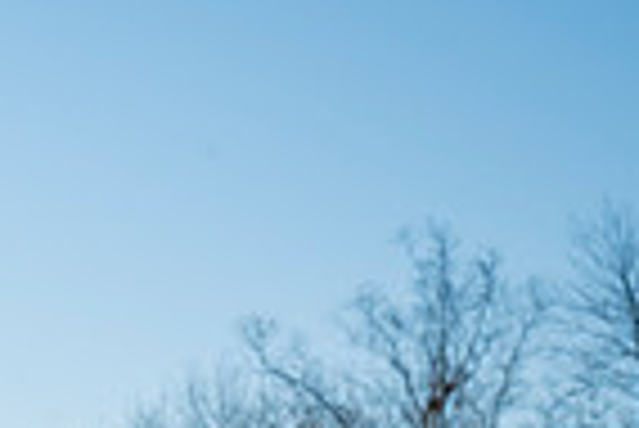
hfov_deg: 8.4
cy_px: 822
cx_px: -432
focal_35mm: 237
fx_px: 4211
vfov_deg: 5.7
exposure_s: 1/320
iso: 400
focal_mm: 58
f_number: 13
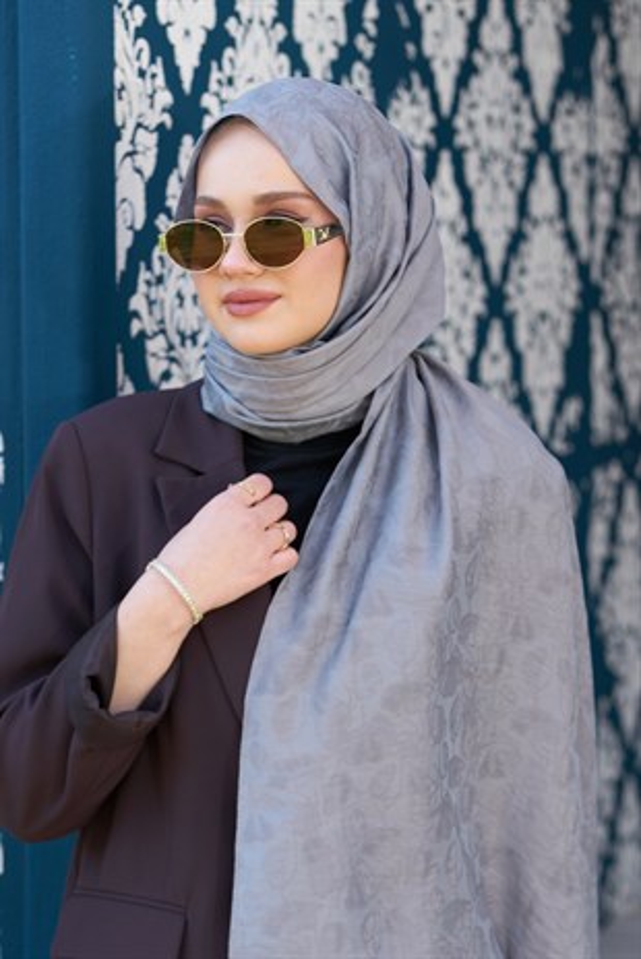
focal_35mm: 115
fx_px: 3067
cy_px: 480
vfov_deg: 17.8
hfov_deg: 11.9
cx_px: 320
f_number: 4.5
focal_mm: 115
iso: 200
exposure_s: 1/200
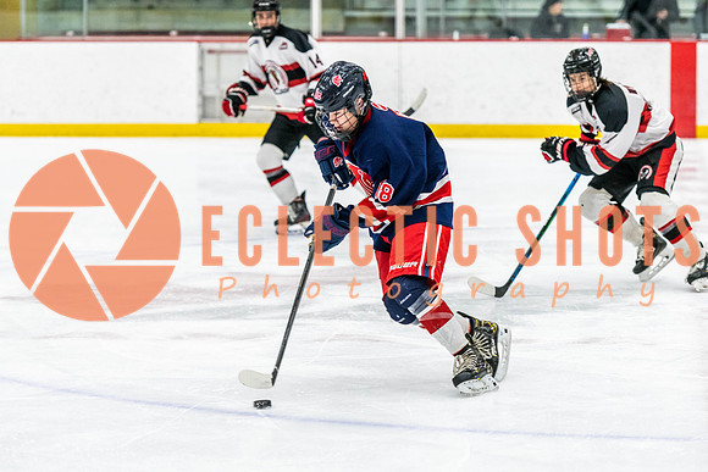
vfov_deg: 9.7
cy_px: 218
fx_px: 2798
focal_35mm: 142
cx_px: 407
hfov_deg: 14.4
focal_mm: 120
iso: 1800
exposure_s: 1/640
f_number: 2.8
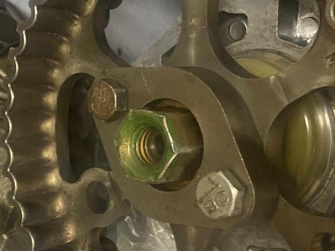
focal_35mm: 28
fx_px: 271
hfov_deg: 63.4
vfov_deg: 49.7
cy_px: 127
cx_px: 157
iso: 400
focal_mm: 4.2
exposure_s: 1/50
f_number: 1.8
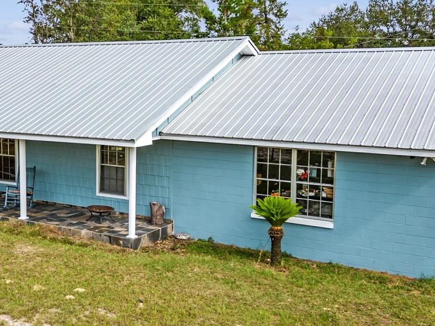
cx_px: 143
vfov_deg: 29.7
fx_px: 616
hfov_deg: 38.4
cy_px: 154
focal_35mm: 49
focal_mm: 6.72
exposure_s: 1/2500
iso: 110
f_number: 1.7
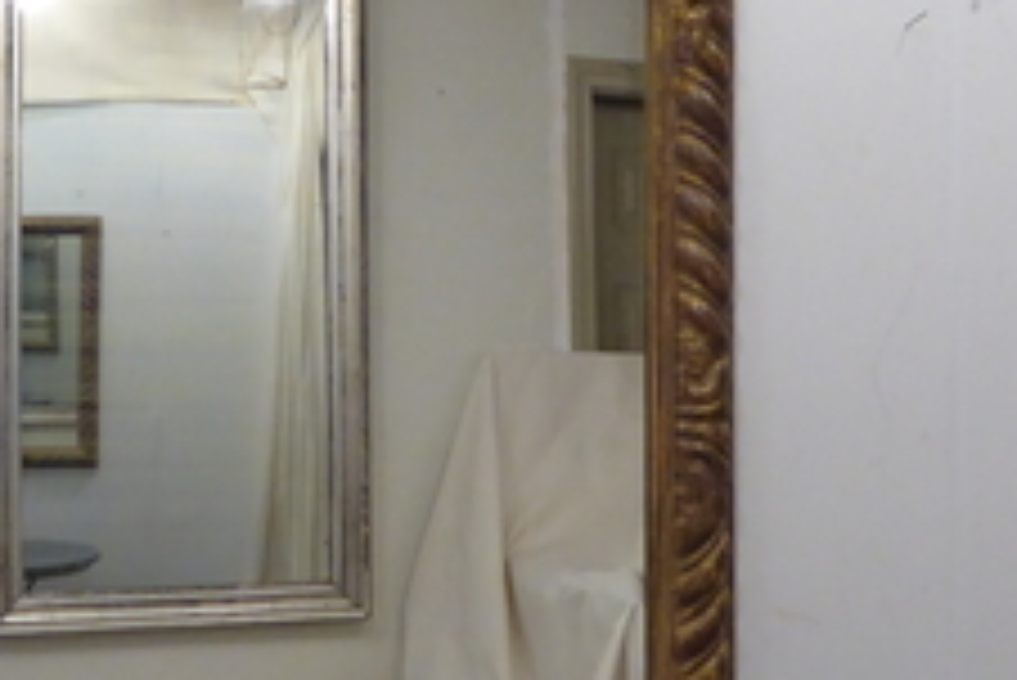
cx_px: 405
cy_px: 414
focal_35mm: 69
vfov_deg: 19.7
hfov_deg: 29.2
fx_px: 1950
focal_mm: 4.3
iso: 400
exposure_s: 1/50
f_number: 3.3
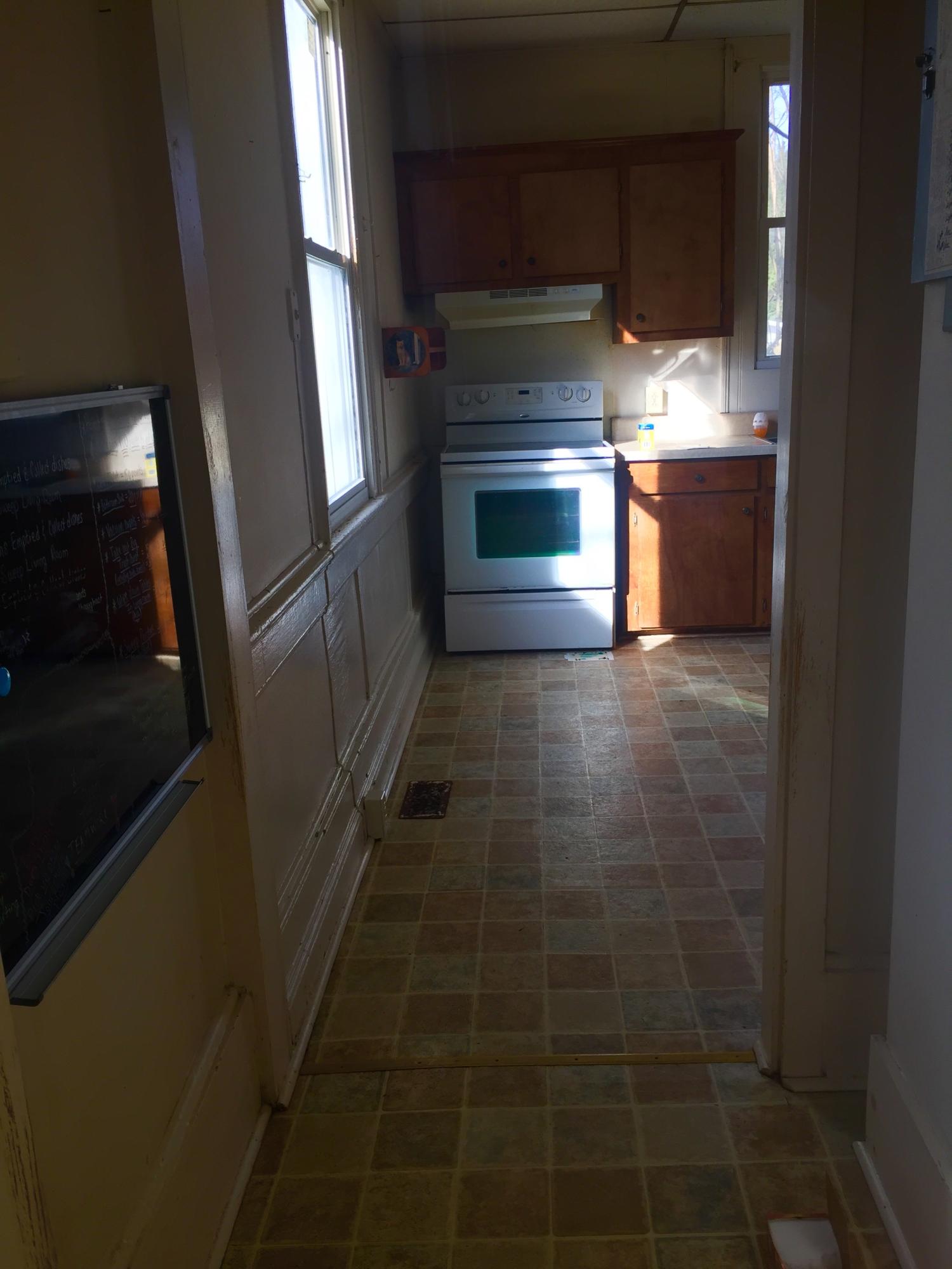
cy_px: 634
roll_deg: +4.9
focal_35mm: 29
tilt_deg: -13.7
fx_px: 1063
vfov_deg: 61.7
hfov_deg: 48.2
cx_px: 476
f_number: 2.2
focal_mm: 4.15
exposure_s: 1/120
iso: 32
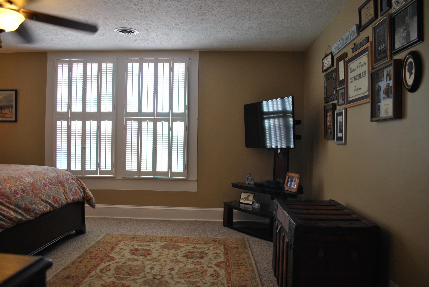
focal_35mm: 27
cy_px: 144
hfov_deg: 67.3
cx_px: 214
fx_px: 322
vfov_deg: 48.0
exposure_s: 1/50
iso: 200
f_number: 3.5
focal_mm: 18
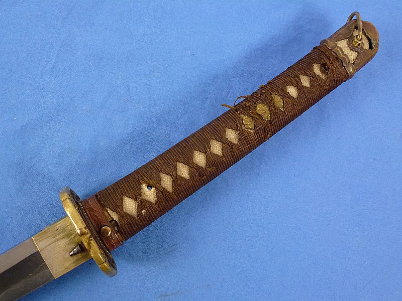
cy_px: 150
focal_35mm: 36
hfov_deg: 51.4
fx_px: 418
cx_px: 201
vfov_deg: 39.7
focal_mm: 6.4
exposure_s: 1/60
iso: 320
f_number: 3.7
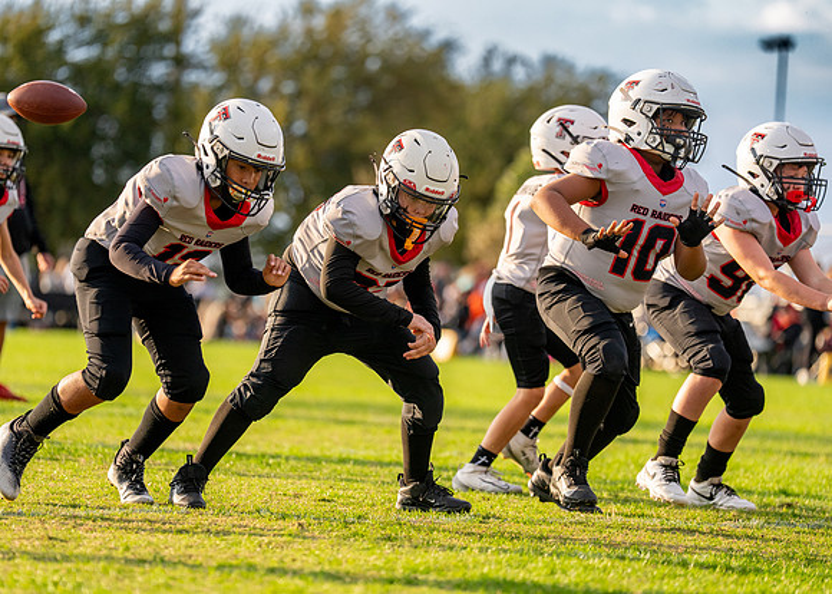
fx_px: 4256
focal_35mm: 180
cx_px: 364
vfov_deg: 8.0
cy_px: 306
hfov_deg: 11.2
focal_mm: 163
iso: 400
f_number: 2.8
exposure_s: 1/2000
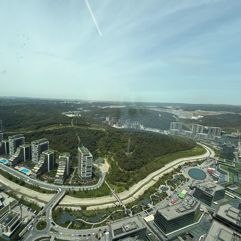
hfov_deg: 81.5
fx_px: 134
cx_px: 83
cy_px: 120
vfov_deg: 84.0
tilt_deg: -8.8
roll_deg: -2.2
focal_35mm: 17
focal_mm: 2.22
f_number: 2.2
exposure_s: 1/1259
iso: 50
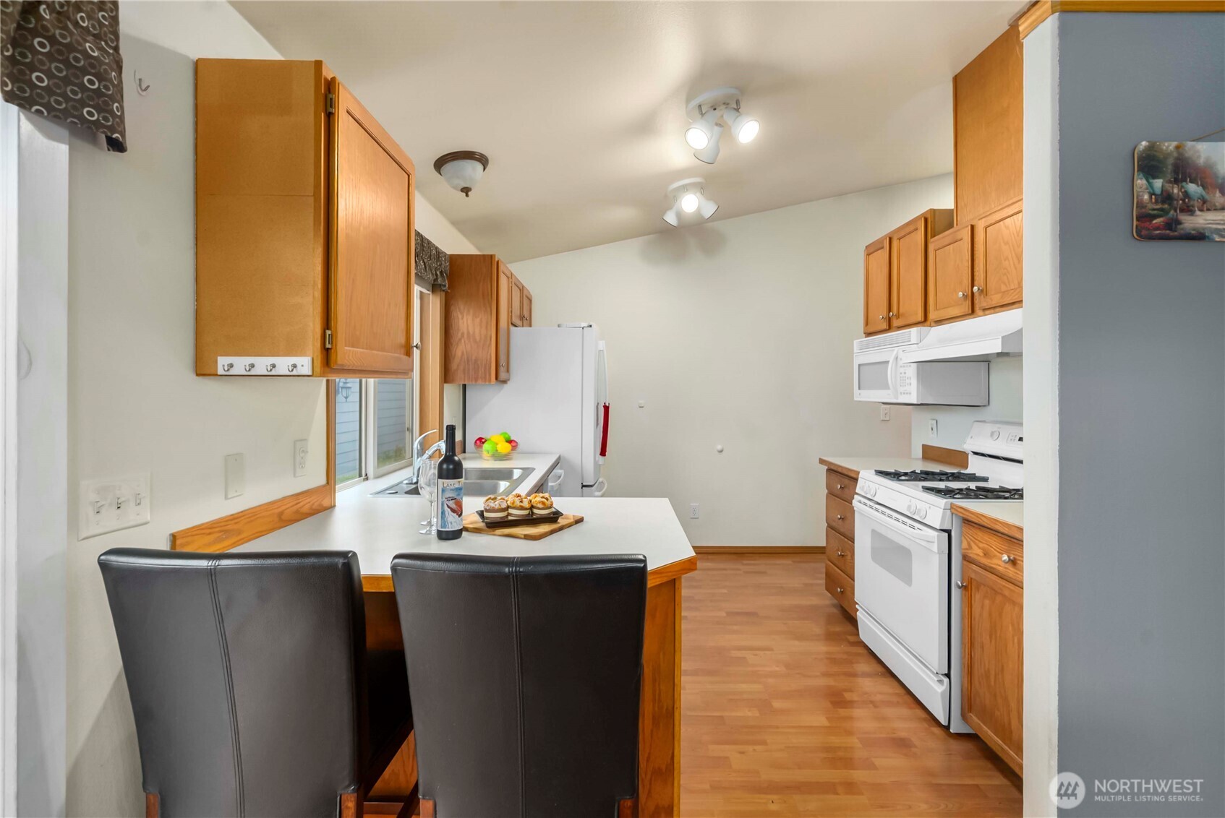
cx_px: 612
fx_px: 511
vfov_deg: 77.4
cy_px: 409
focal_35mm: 15
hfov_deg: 100.4
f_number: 7.1
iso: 200
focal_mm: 15
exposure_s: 1/30
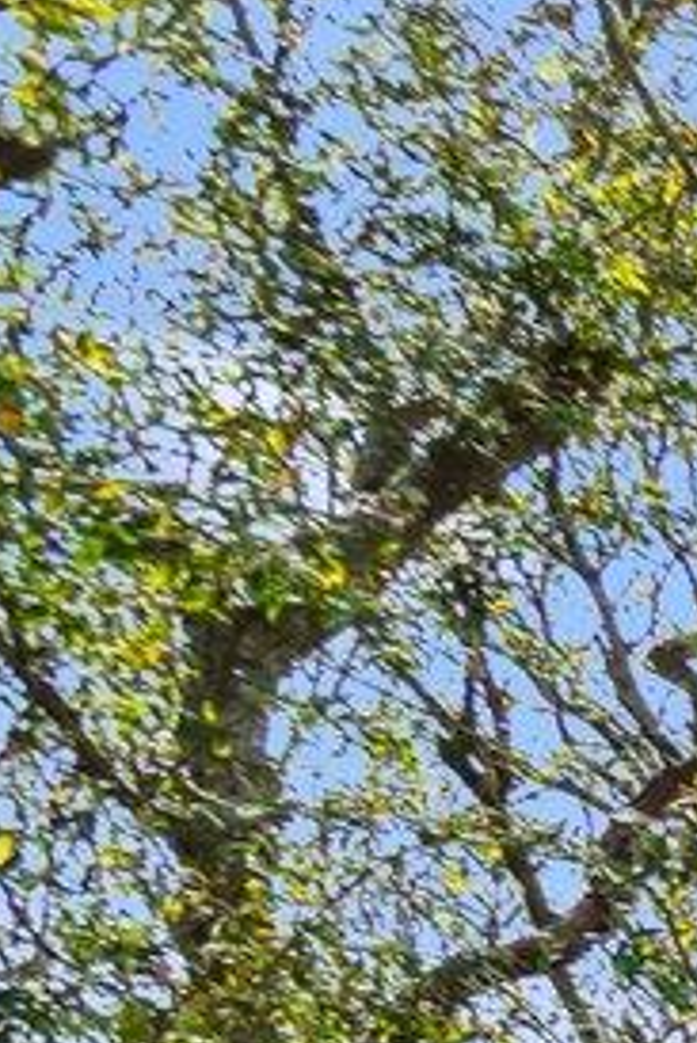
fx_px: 3683
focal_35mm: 127
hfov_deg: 5.8
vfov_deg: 13.3
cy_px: 2225
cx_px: 3790
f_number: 8
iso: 100
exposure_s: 1/250
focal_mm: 17
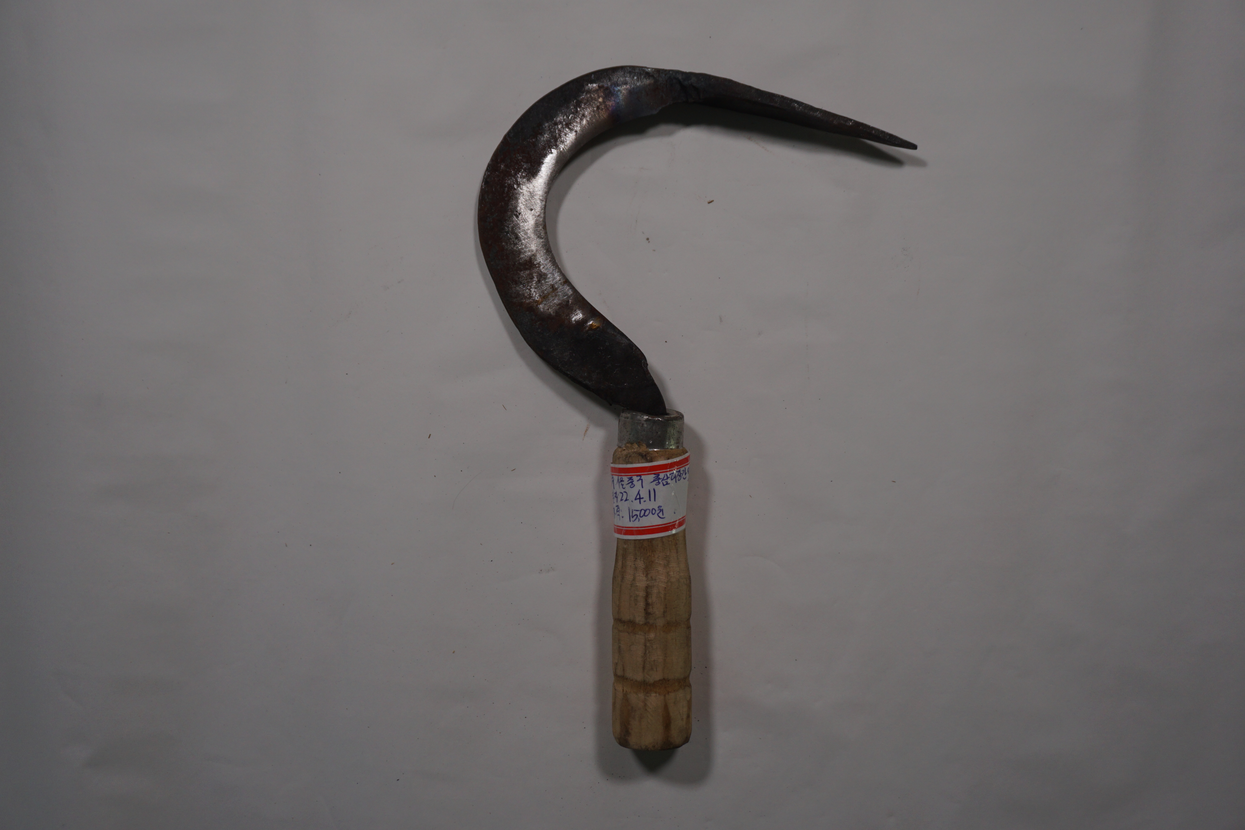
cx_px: 622
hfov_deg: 55.1
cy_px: 415
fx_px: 1193
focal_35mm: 34
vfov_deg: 38.4
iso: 250
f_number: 4.5
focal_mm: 23
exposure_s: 1/160
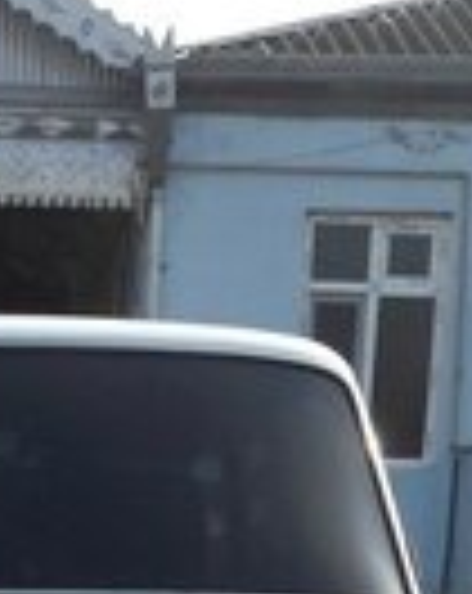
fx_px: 1805
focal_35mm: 103
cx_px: -22
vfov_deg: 16.5
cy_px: 972
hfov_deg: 14.6
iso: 40
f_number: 1.9
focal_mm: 3.7
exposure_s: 1/911
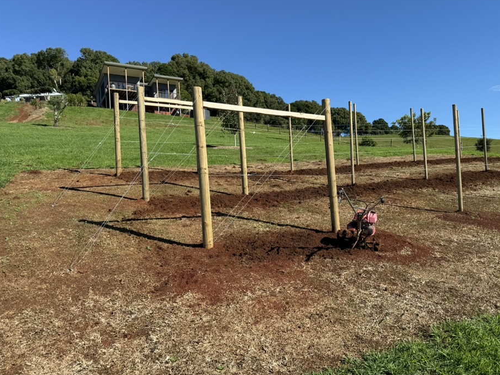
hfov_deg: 65.1
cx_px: 278
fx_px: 390
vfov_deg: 51.4
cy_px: 194
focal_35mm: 27
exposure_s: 1/3279
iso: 80
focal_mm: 6.76
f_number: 1.78
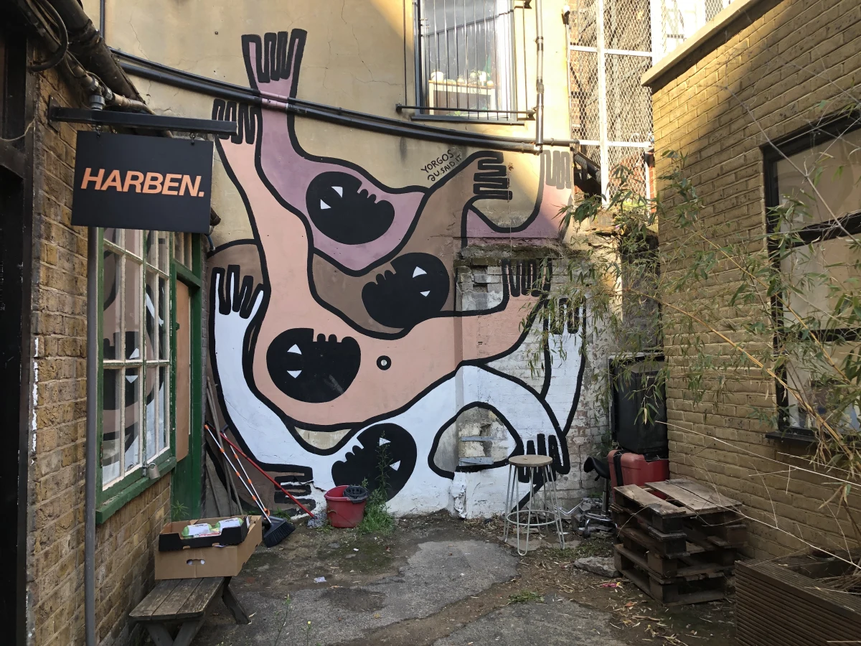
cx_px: 430
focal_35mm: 28
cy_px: 323
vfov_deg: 49.7
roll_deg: +2.1
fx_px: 696
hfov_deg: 63.4
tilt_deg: +3.9
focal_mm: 4
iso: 25
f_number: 1.8
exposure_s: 1/120
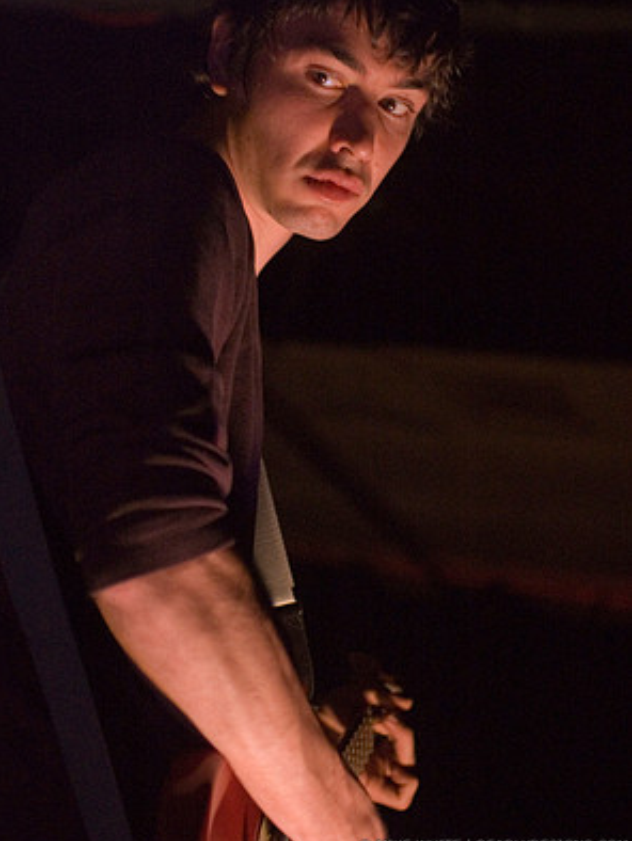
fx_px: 2480
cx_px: 315
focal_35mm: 102
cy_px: 376
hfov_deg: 14.5
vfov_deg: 19.2
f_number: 2.8
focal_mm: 62
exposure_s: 1/40
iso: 1600
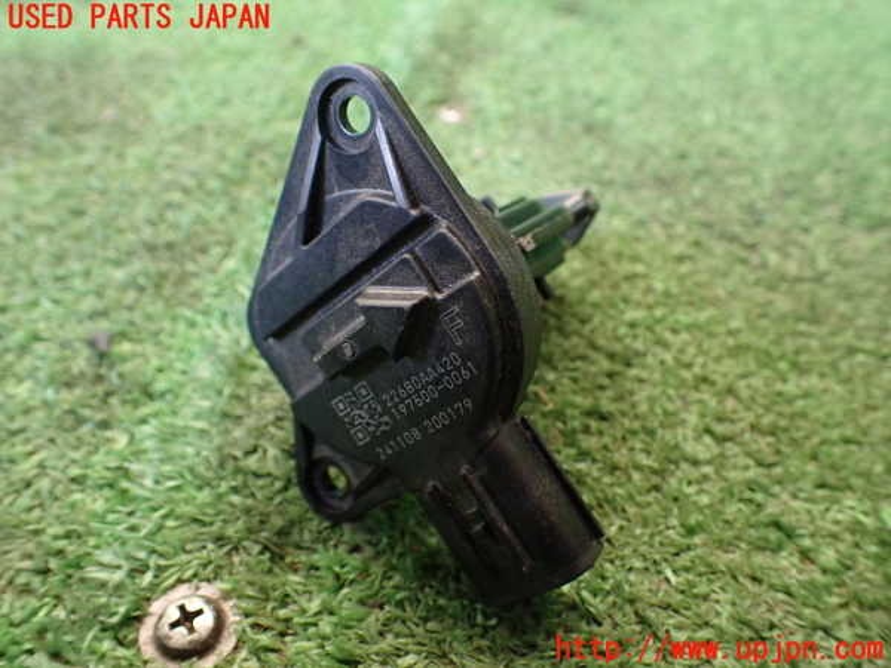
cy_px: 334
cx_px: 446
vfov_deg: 46.8
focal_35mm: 30
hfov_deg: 60.0
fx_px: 772
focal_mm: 5.4
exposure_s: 1/125
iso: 400
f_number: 2.3
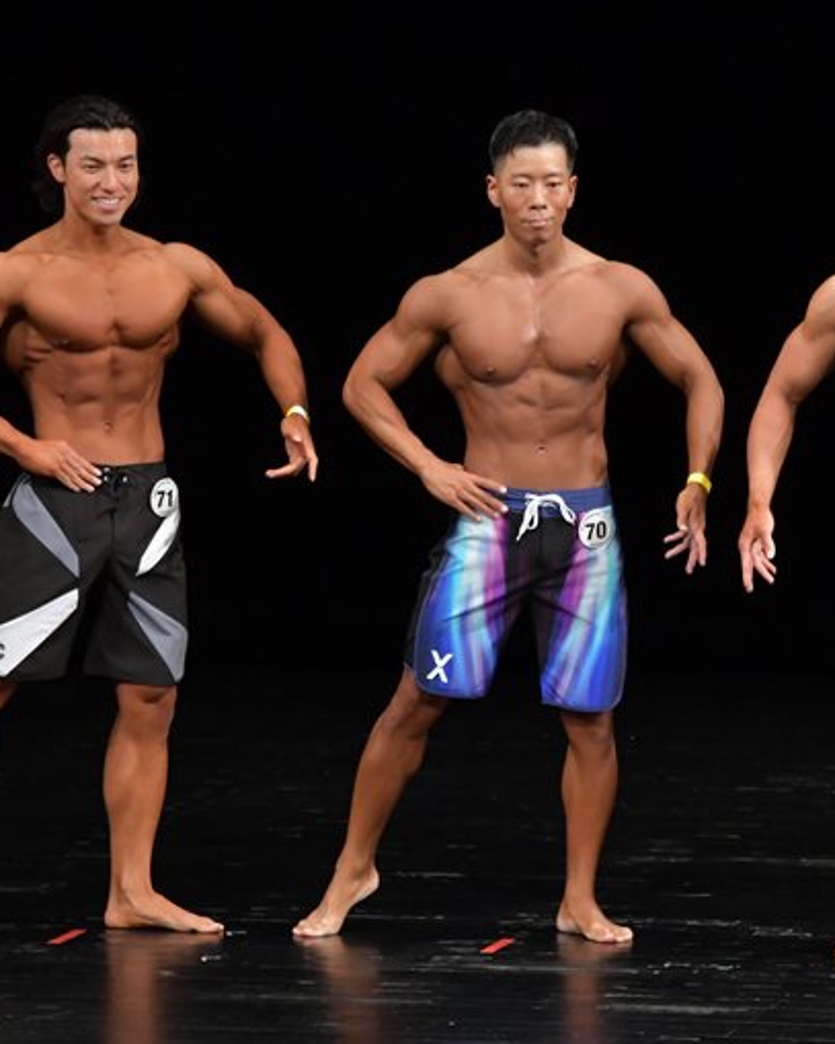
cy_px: 525
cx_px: 487
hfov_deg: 4.0
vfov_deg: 5.0
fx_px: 11927
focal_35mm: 386
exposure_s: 1/400
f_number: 5.6
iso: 3200
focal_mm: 180
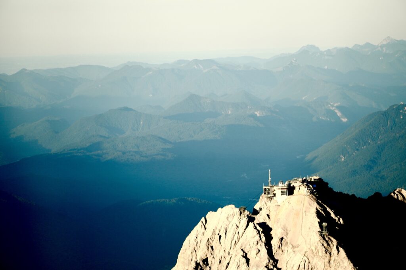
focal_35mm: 234
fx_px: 2638
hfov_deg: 8.8
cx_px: 203
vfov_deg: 5.9
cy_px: 135
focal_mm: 156
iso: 100
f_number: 5.6
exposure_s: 1/320
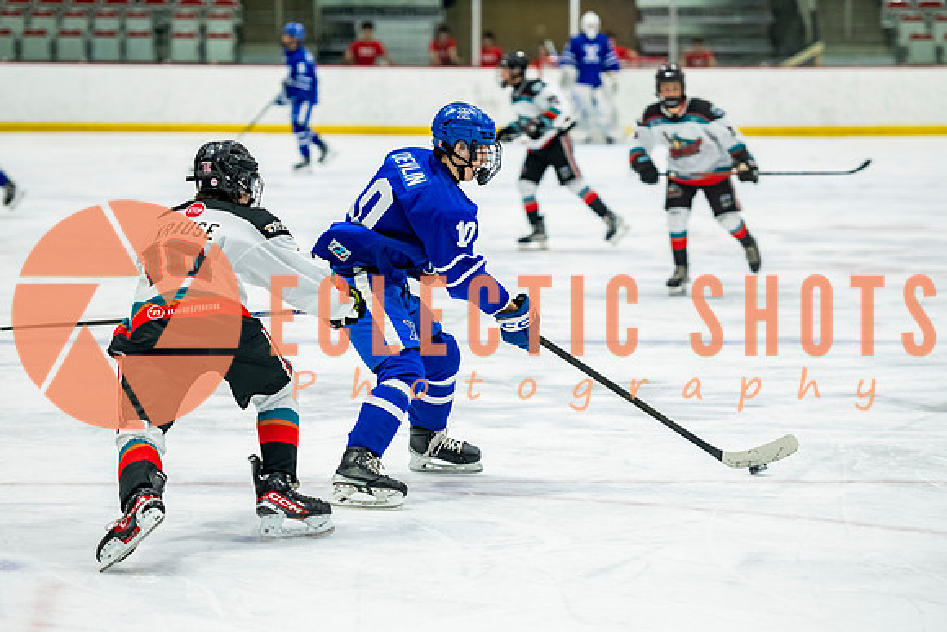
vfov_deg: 9.0
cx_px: 474
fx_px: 4002
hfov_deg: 13.5
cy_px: 358
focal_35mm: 152
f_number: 3.2
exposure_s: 1/800
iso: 1600
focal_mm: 130
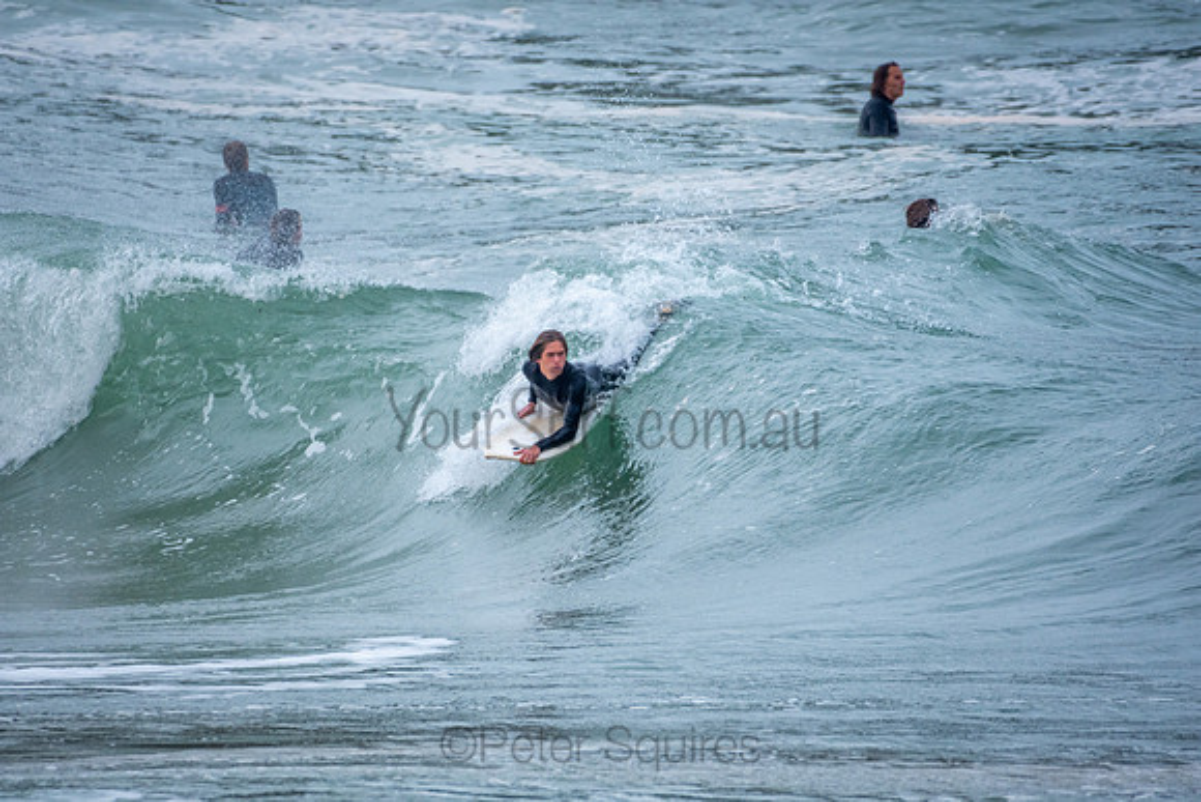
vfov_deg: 1.8
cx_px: 600
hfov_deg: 2.7
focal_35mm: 750
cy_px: 401
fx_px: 25026
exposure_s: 1/1000
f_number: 5.6
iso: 640
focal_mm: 500
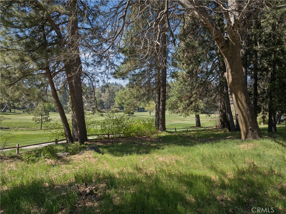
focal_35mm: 24
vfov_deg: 56.7
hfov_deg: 71.6
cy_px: 107
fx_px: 198
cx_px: 143
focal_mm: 12.3
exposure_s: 1/60
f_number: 2.8
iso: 100
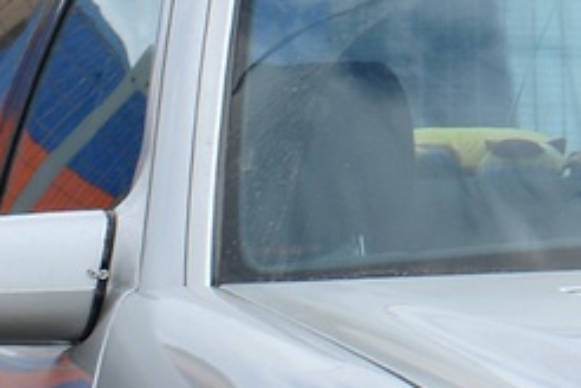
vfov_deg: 3.4
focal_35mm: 402
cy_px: 425
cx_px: 1108
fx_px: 6487
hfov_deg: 5.0
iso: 125
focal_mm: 44
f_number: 8
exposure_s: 1/250
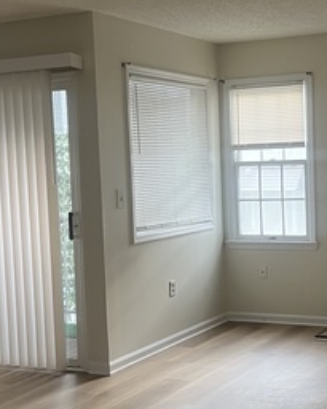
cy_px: 207
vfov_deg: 28.7
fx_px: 798
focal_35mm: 66
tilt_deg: -0.6
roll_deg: +4.9
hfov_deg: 22.9
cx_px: 254
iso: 100
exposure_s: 1/60
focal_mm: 5.7
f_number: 1.5
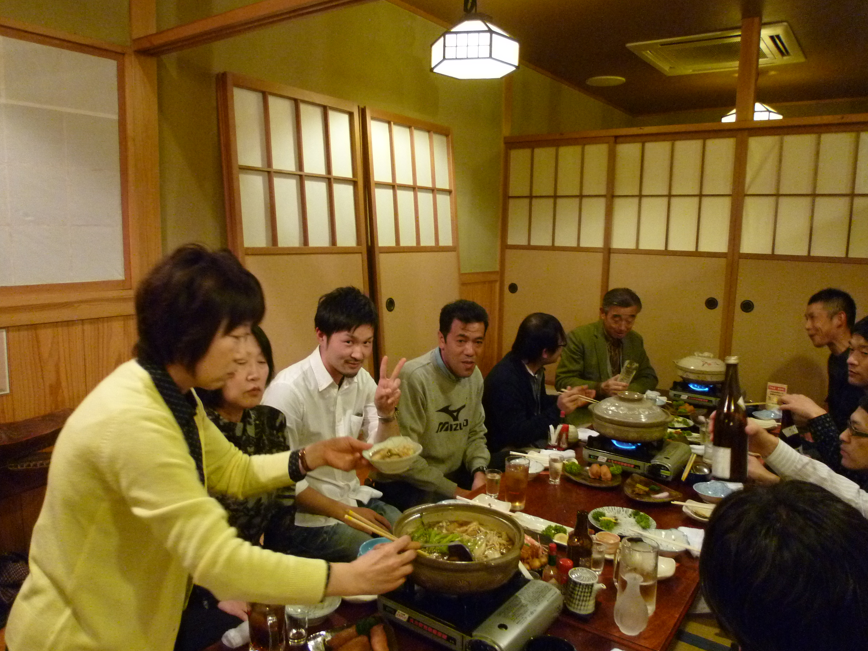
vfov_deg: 54.9
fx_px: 627
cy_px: 317
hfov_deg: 69.4
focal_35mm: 25
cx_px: 427
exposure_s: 1/13
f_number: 2.2
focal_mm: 4.3
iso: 400
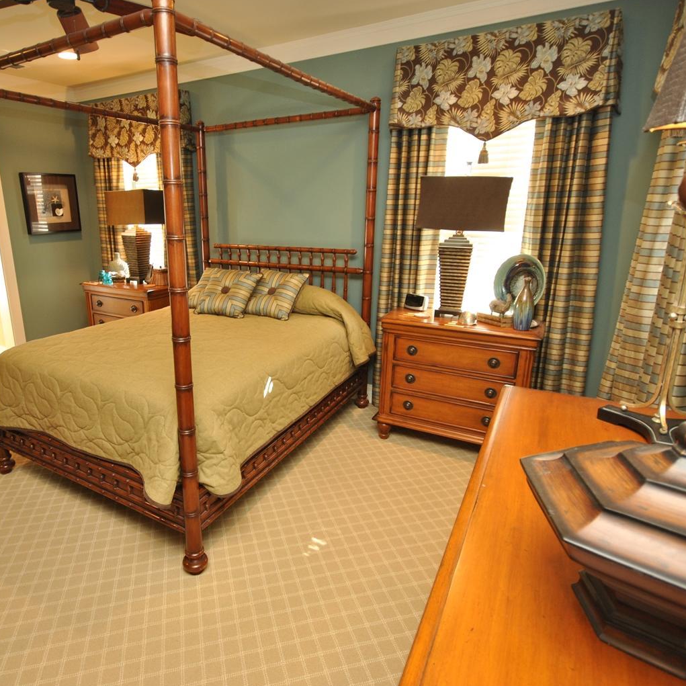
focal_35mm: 20
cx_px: 263
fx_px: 448
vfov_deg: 74.8
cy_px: 334
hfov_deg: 73.7
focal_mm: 10
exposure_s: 1/8
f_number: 4
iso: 200
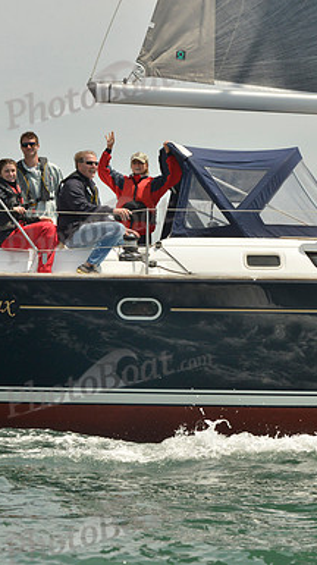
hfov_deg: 7.6
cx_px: 289
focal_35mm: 158
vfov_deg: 13.6
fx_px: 2366
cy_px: 282
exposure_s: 1/1250
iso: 560
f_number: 13
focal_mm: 100
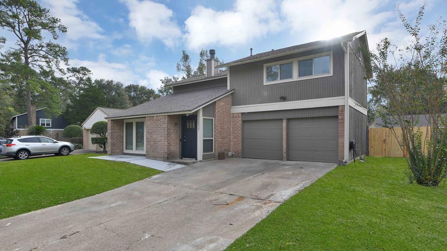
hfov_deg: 86.6
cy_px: 135
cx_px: 224
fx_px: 237
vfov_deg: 55.8
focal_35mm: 20
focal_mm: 19
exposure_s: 1/160
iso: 100
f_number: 8
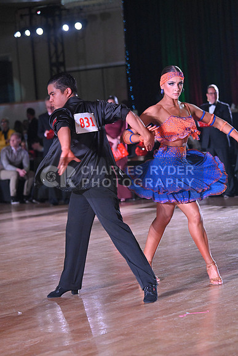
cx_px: 119
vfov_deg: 17.1
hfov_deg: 11.4
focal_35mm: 120
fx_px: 1189
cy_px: 178
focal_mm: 120
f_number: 4.5
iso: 5000
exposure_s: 1/400
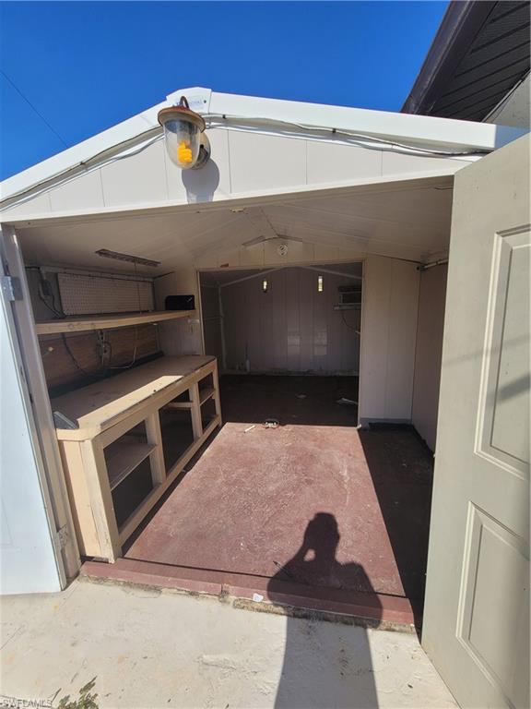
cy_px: 354
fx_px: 266
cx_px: 266
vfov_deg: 106.2
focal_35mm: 13
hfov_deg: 89.9
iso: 50
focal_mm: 2.2
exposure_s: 1/2088
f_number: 2.2
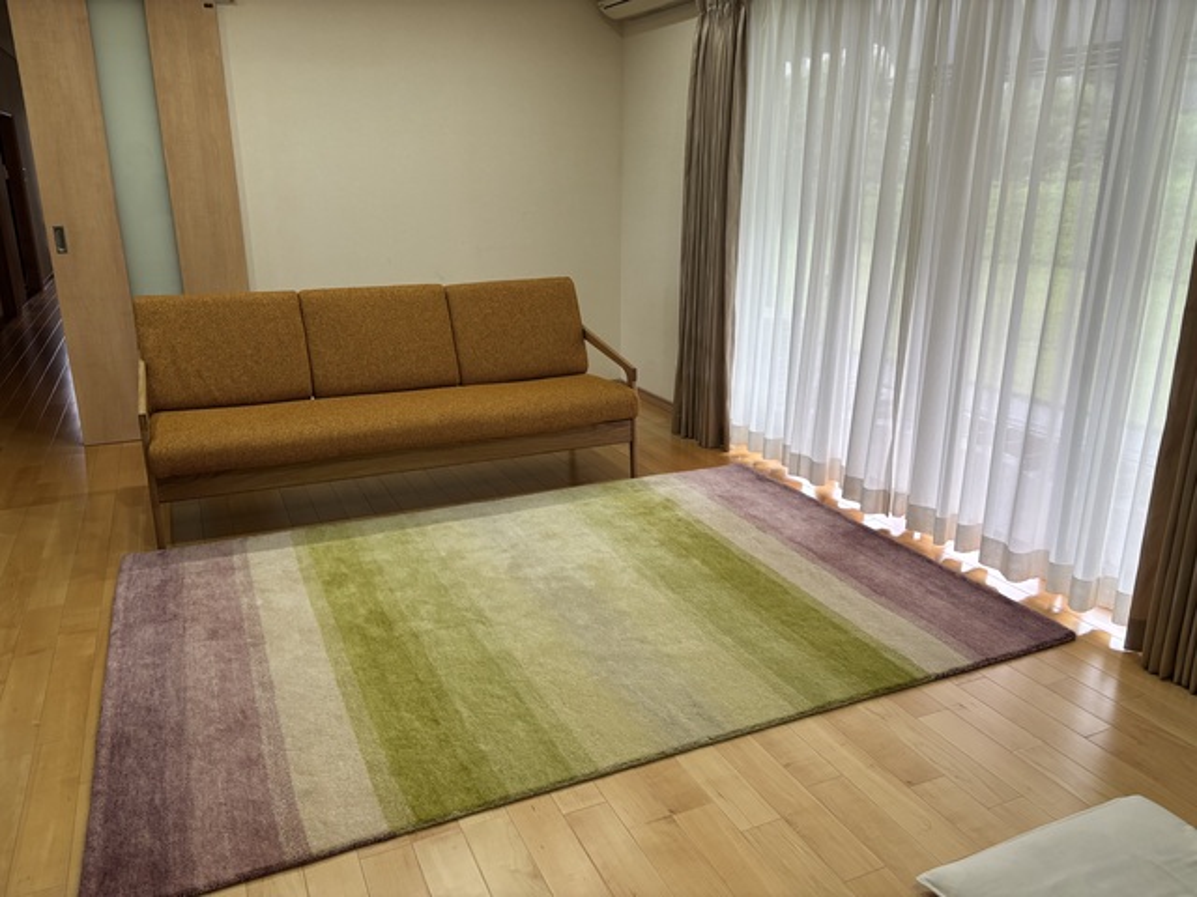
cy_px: 448
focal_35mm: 26
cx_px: 598
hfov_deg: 67.3
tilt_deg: -17.1
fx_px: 899
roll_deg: -0.2
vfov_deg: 53.1
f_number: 1.6
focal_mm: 5.96
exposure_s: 1/114
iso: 64
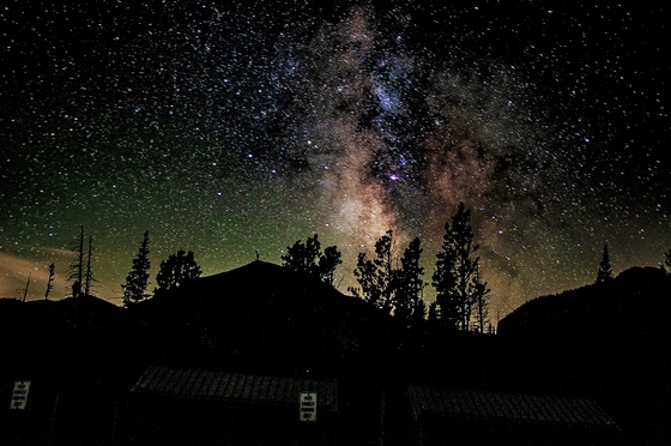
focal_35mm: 36
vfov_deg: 36.8
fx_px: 670
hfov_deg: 53.2
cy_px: 223
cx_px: 336
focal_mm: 24
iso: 800
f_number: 1.4
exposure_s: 38
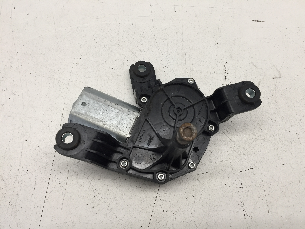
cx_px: 152
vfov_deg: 48.2
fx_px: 256
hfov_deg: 61.7
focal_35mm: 29
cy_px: 114
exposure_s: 1/33
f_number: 2.2
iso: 32
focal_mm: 4.15
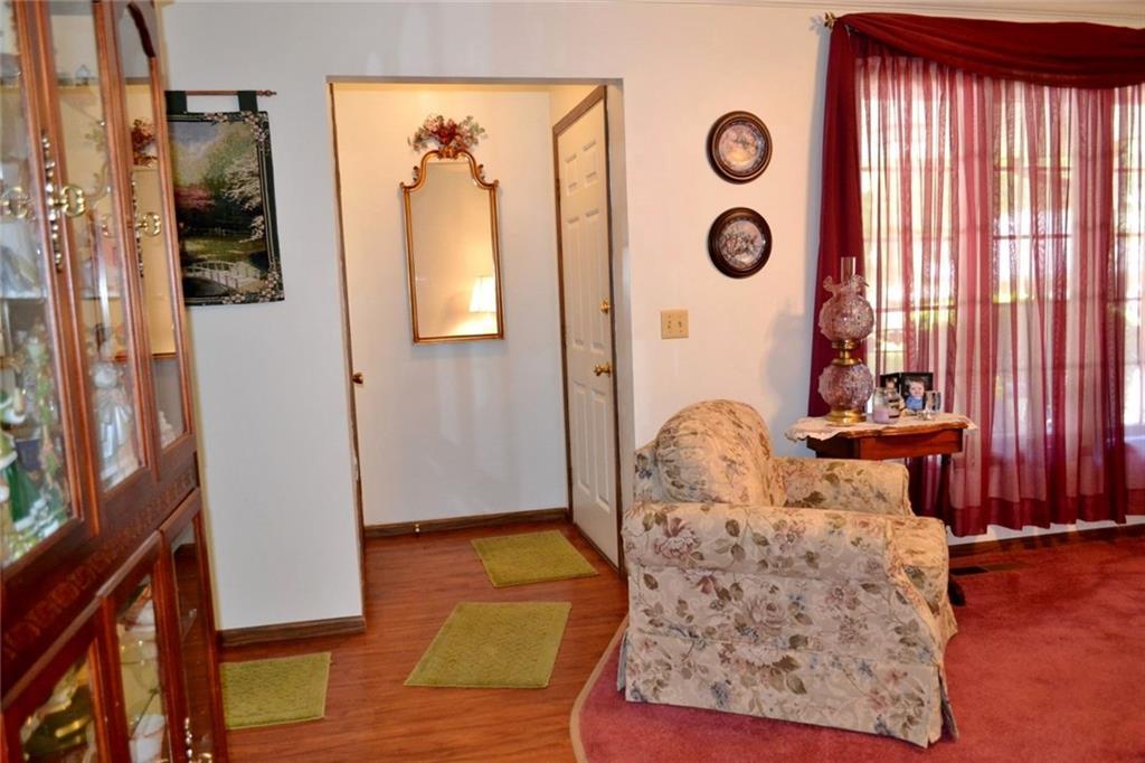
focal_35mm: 27
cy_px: 382
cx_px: 572
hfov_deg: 67.4
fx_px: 858
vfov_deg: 47.9
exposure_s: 1/60
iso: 1600
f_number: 3.5
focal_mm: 18
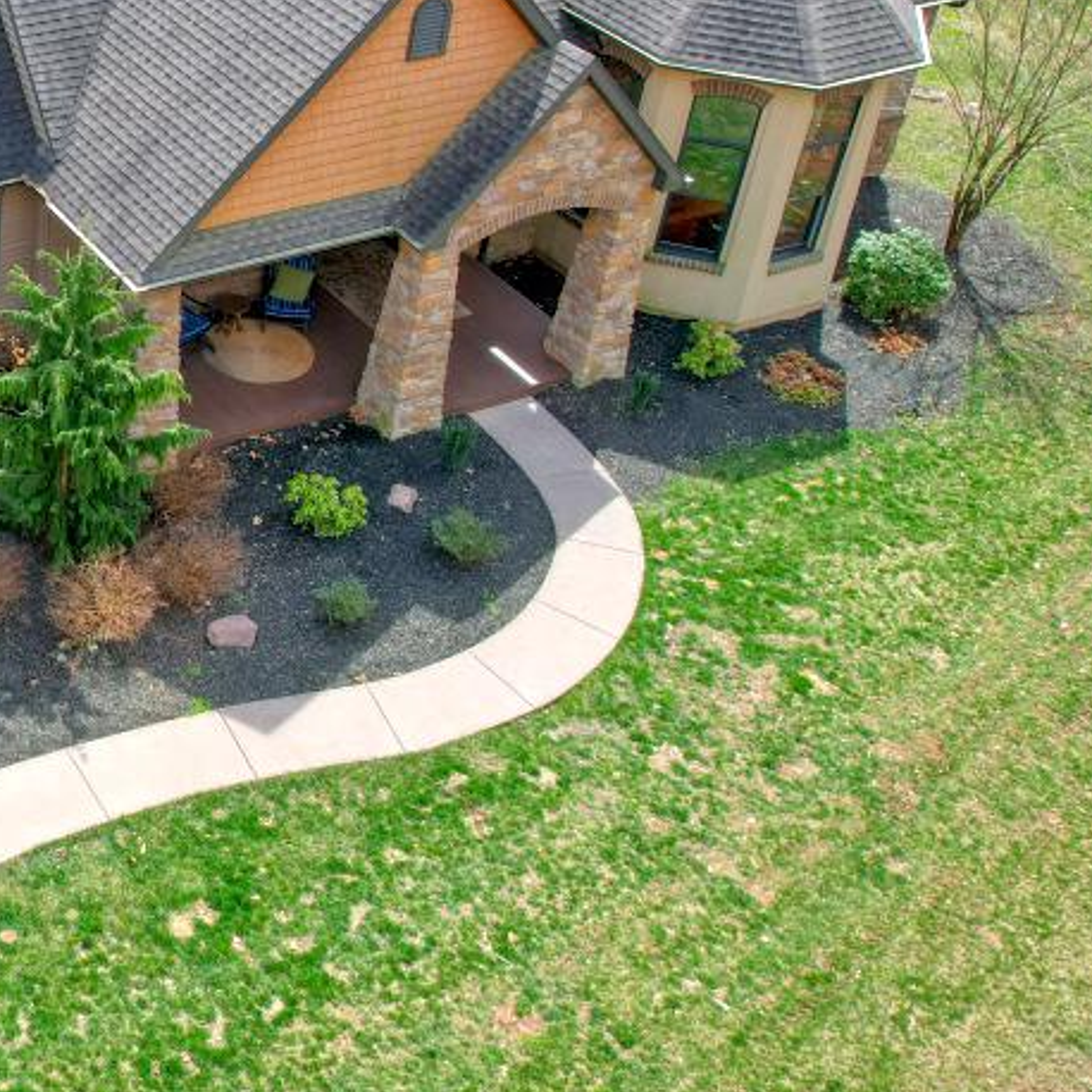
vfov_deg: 34.2
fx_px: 1749
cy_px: 314
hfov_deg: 30.5
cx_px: -150
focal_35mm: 49
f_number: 2.8
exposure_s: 1/200
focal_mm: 8.38
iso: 120
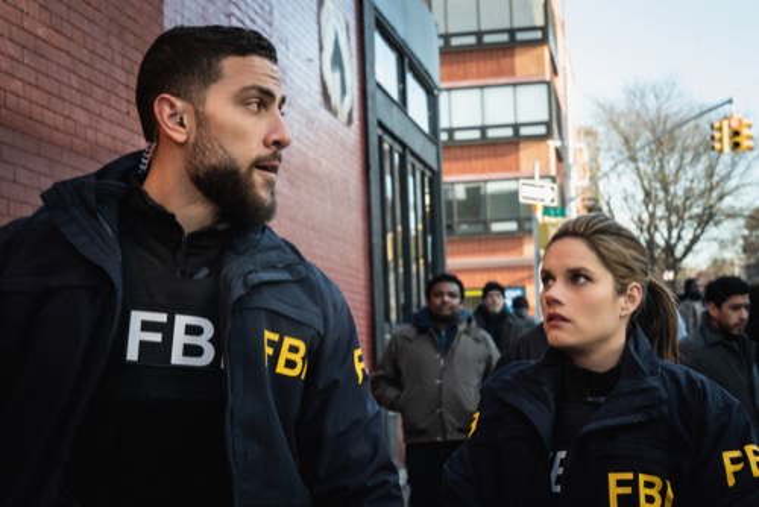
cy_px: 254
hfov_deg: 32.4
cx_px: 380
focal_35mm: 62
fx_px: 1308
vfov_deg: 21.9
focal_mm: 62
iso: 640
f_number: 8
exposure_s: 1/125
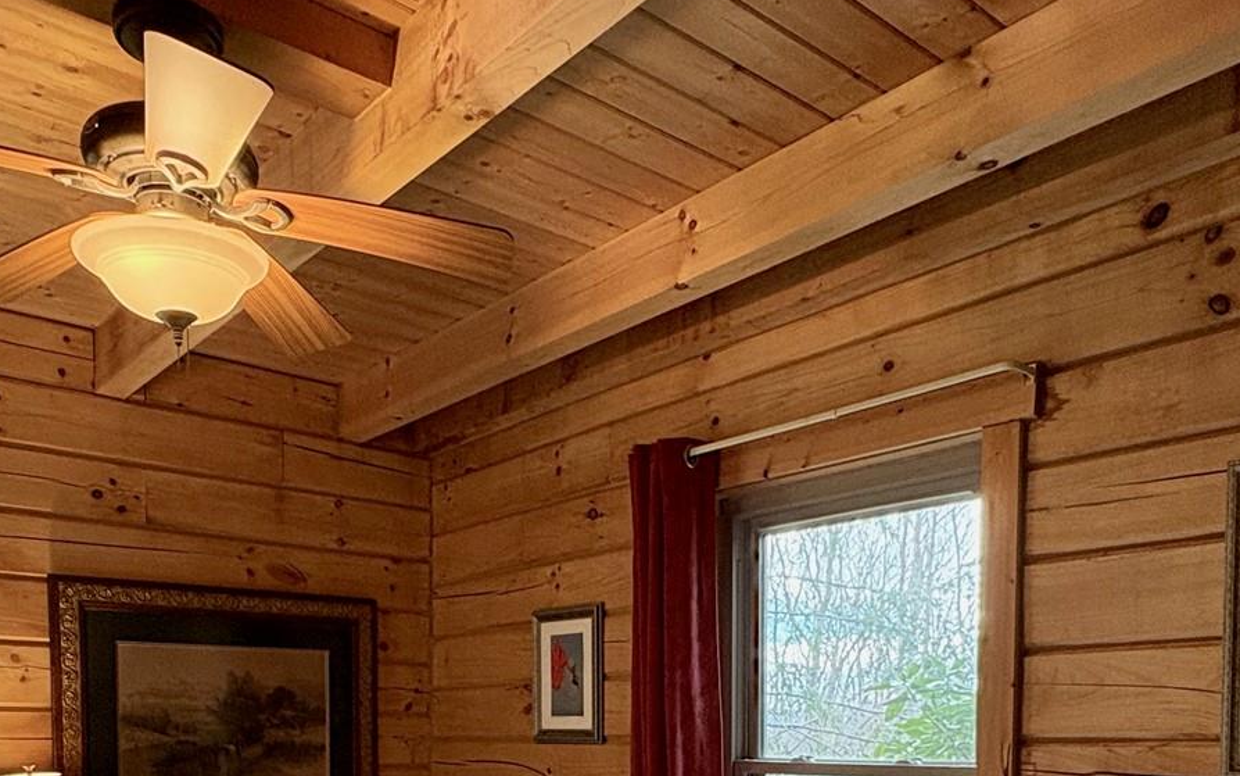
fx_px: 1149
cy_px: 800
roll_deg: +0.0
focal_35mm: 34
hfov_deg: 56.7
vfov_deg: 33.6
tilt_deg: -2.5
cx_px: 608
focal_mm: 2.22
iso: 320
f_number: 2.2
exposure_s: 1/60
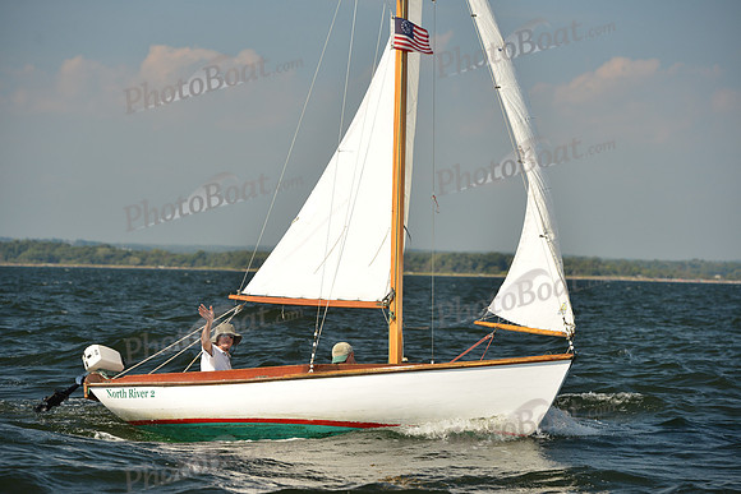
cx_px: 370
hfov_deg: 15.2
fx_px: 2779
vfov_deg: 10.2
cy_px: 247
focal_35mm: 135
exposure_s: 1/1000
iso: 500
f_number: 6.3
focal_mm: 135
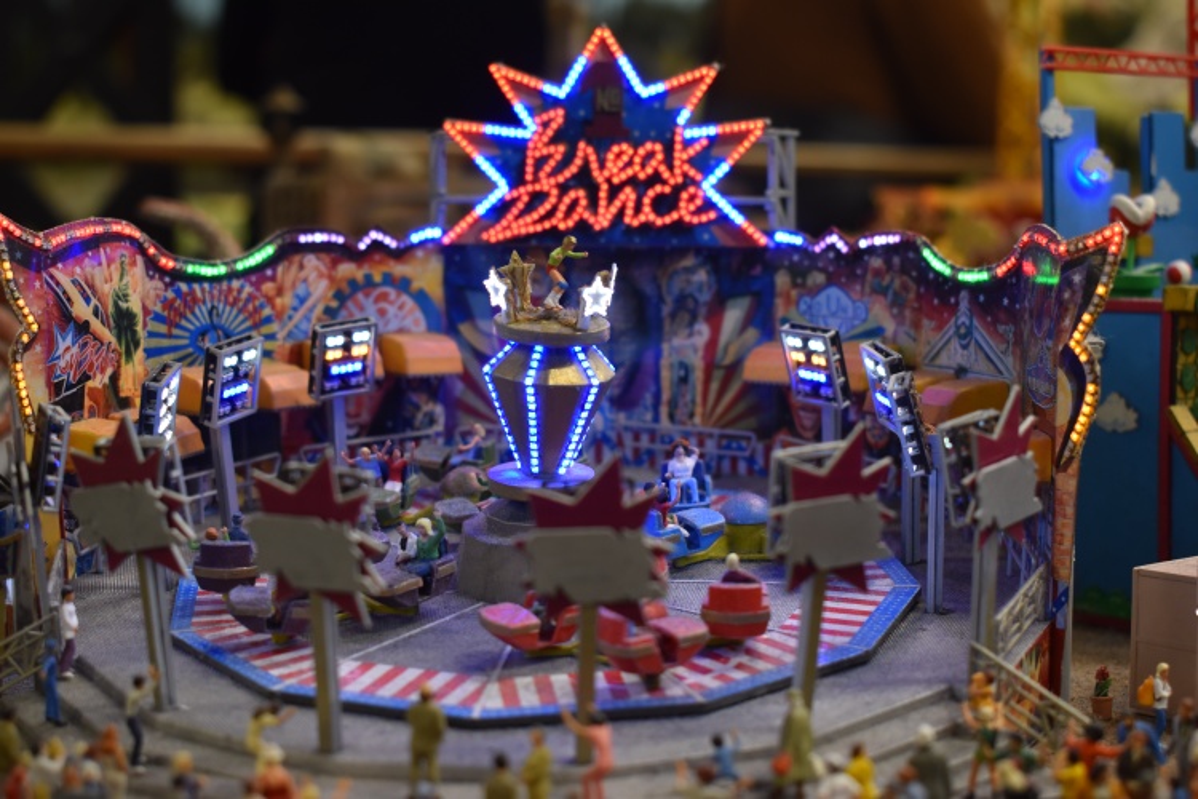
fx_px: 1997
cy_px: 400
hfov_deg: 33.4
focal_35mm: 60
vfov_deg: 22.6
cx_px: 599
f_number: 5
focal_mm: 40
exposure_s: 1/60
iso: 500
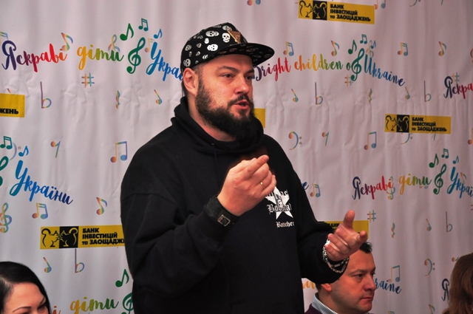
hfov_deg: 21.9
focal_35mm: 93
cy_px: 157
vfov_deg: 14.7
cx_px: 236
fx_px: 1220
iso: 800
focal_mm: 62
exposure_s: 1/60
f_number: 8
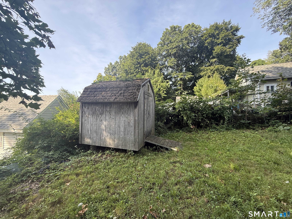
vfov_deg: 85.7
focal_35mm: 14
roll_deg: +0.1
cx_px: 146
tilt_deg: +0.4
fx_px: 118
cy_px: 110
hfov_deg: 102.1
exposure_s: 1/212
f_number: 2.2
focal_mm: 2.22
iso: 64
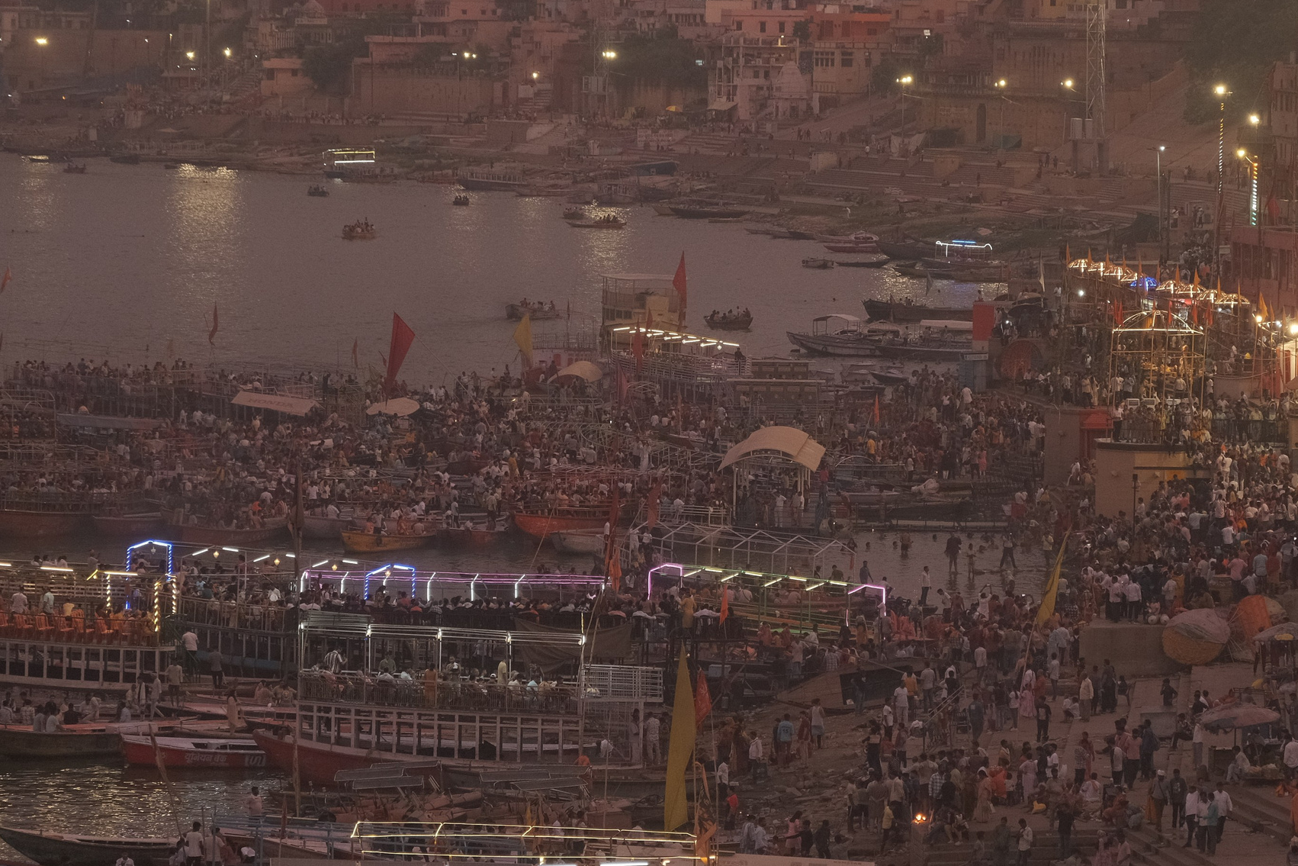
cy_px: 415
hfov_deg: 12.1
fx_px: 6130
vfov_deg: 8.1
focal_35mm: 170
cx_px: 838
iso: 1600
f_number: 4
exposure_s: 1/125
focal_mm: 75.4
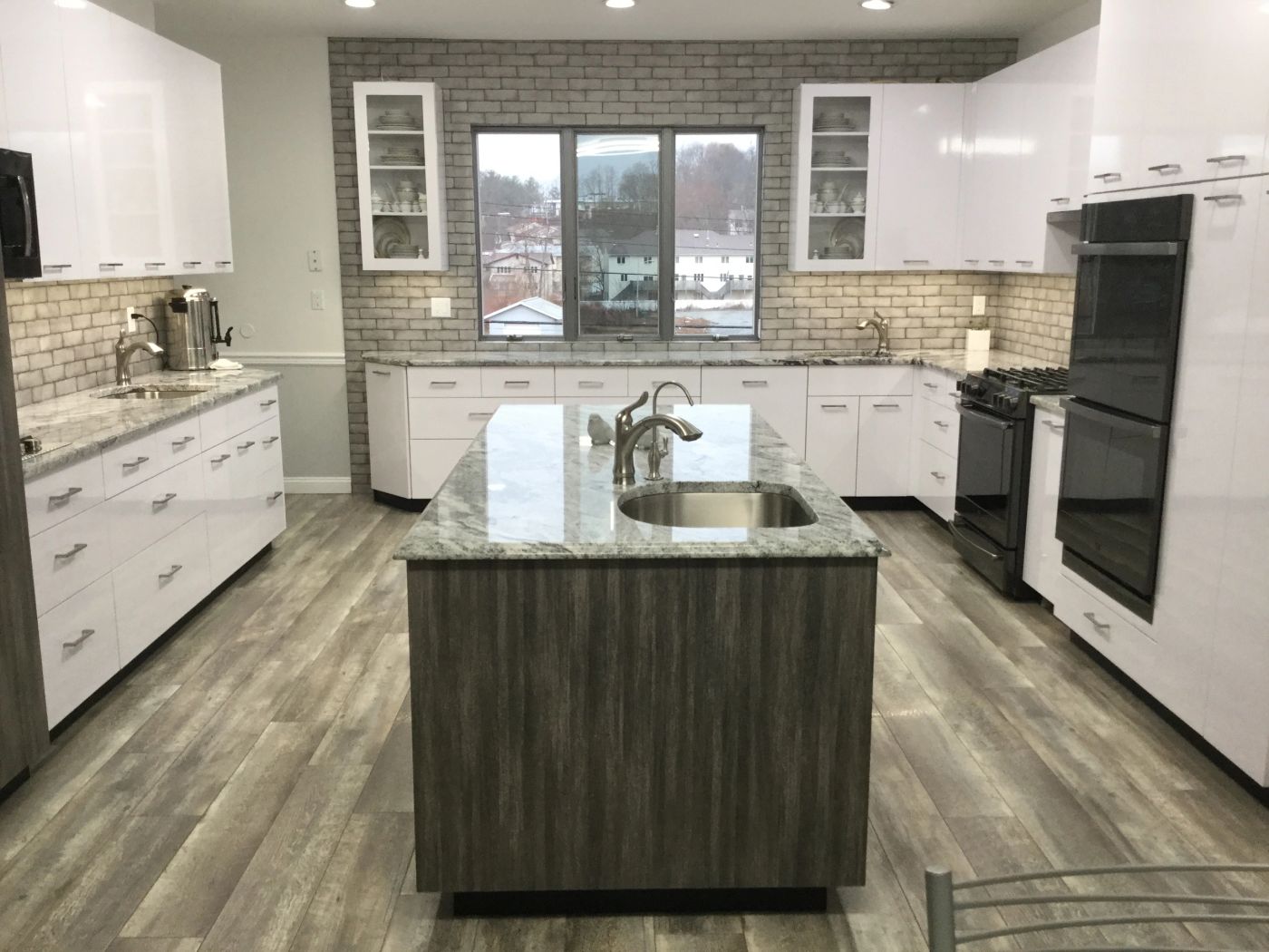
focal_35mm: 31
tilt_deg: -12.5
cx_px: 634
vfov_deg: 45.4
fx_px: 1136
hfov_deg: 58.4
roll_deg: +0.6
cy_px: 476
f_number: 2.4
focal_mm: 3.3
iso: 32
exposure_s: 1/30
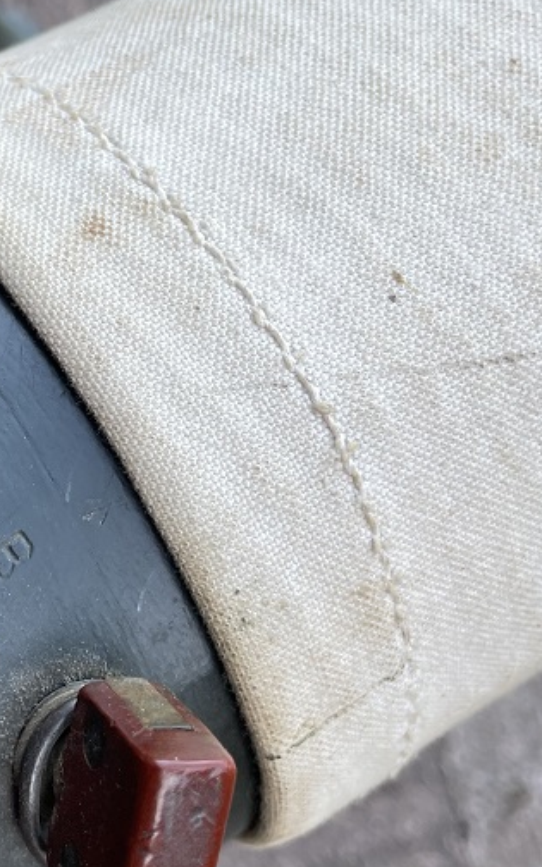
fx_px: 1205
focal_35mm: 51
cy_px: 494
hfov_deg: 24.2
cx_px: 1
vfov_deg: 39.5
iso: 40
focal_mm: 4.2
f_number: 1.6
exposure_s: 1/121
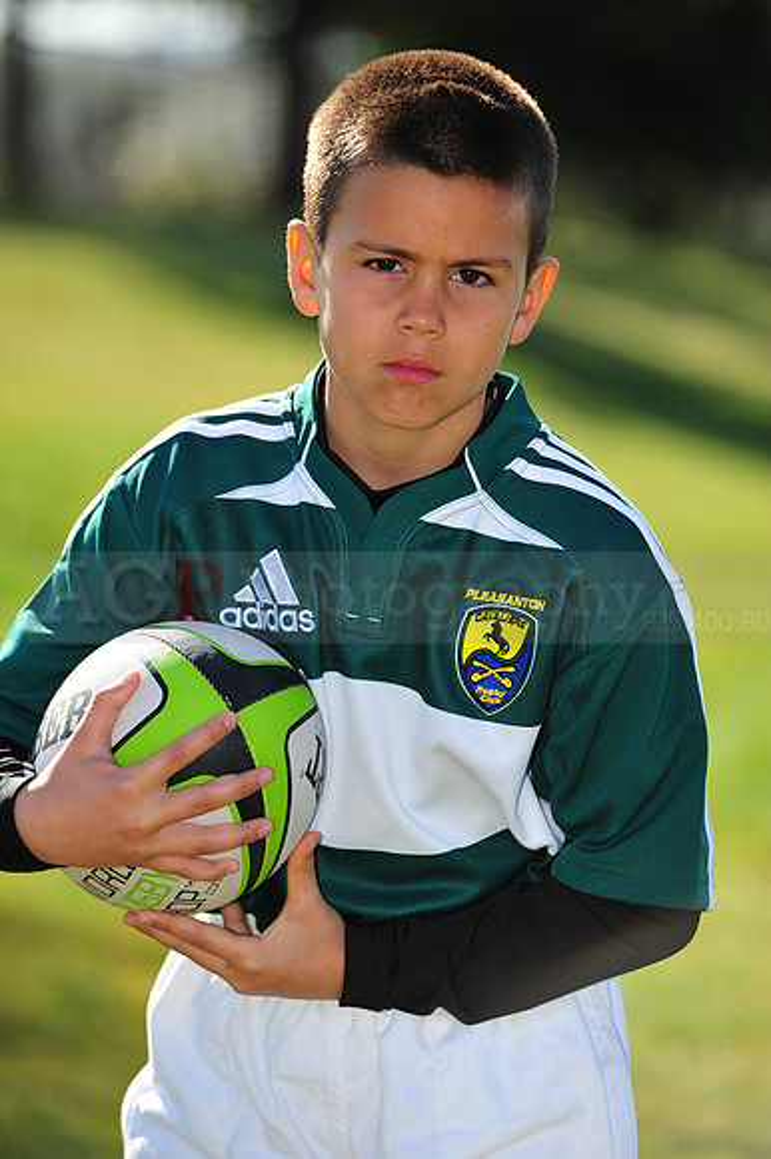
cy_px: 580
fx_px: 6432
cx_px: 386
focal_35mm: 200
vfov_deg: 10.3
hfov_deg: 6.9
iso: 200
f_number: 4.5
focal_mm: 200
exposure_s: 1/640
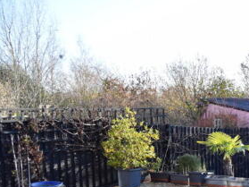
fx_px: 439
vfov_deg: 23.4
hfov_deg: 28.7
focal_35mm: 61
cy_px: 165
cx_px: 275
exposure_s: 1/200
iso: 100
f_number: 3.5
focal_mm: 18
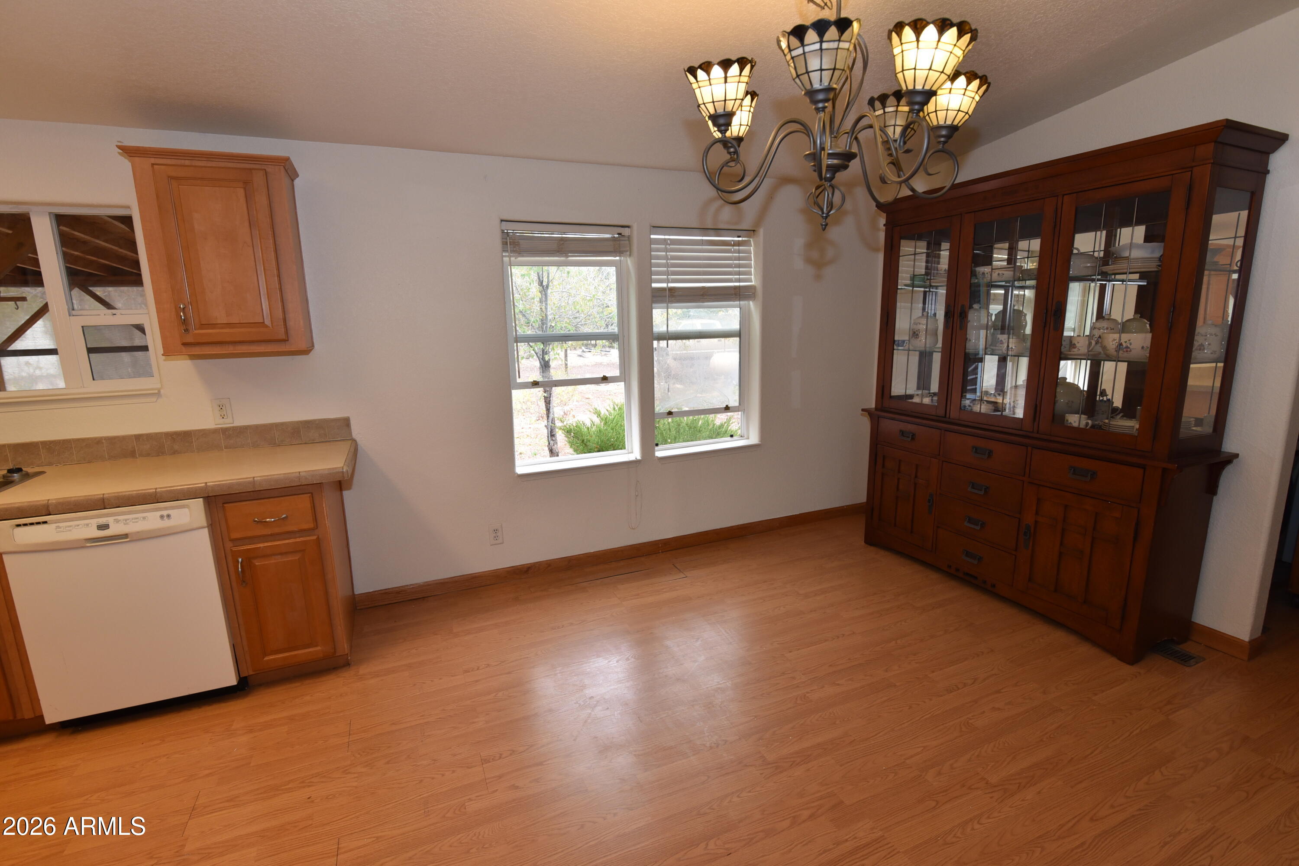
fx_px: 577
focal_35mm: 16
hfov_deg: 96.7
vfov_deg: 73.7
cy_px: 433
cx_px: 650
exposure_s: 1/125
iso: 800
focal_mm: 16
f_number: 5.6
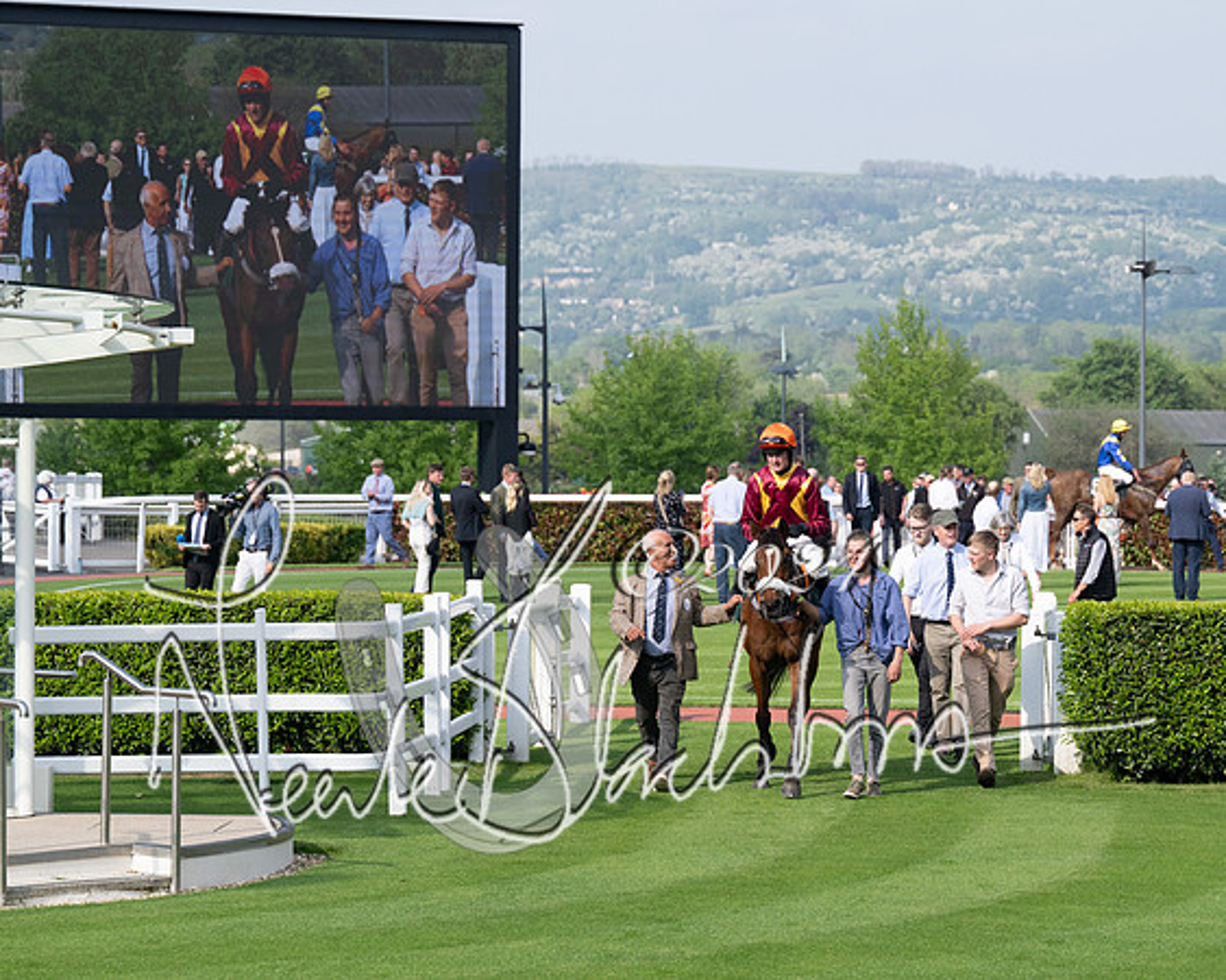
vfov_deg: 11.9
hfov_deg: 14.8
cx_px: 764
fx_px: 4711
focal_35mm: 130
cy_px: 553
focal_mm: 98
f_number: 5
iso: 400
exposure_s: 1/2500
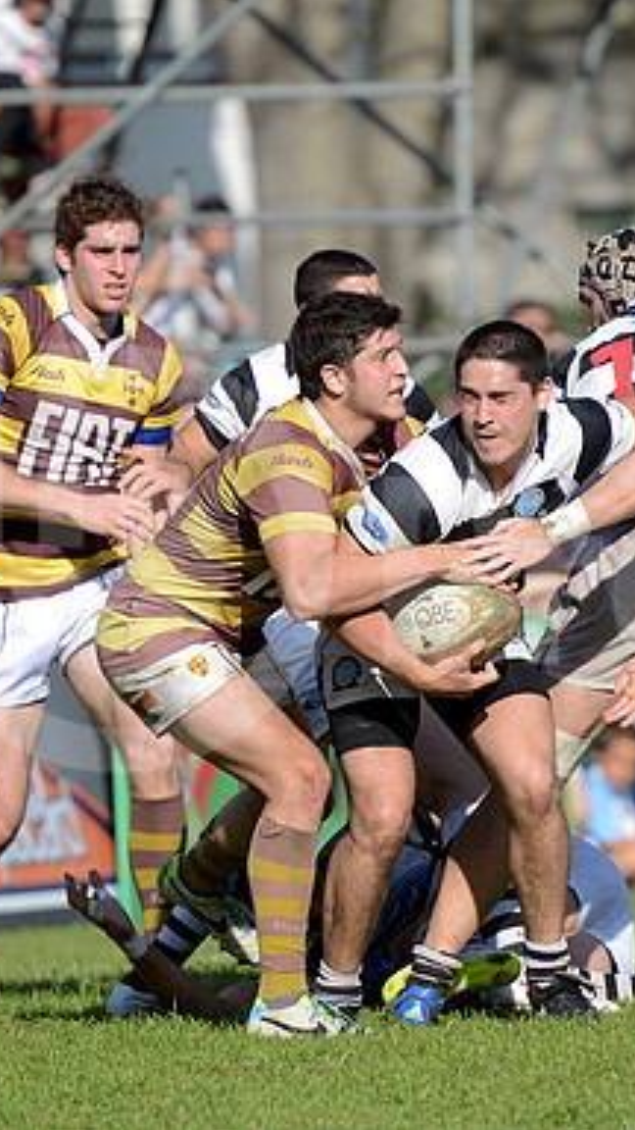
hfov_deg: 2.8
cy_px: 564
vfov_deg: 5.1
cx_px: 620
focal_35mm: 427
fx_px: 12782
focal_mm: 270
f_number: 4
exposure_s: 1/2000
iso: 320
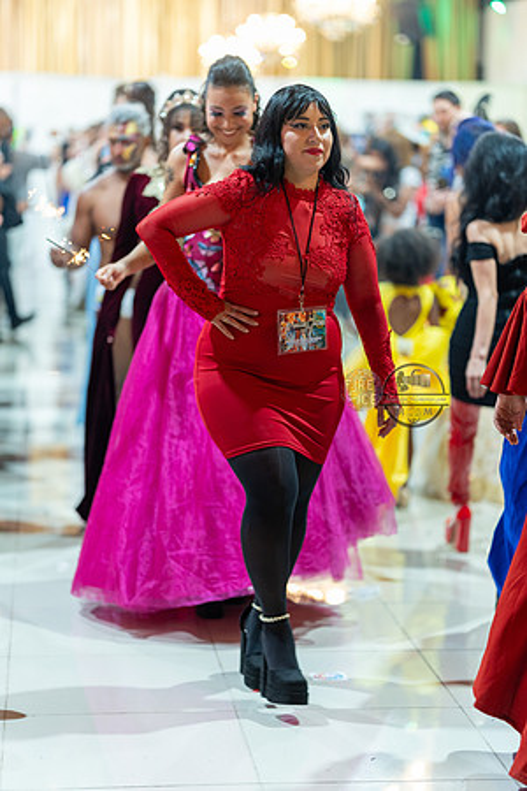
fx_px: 1866
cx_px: 264
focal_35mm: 85
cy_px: 396
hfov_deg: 16.1
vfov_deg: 23.9
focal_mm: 85
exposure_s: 1/160
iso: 640
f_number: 1.4
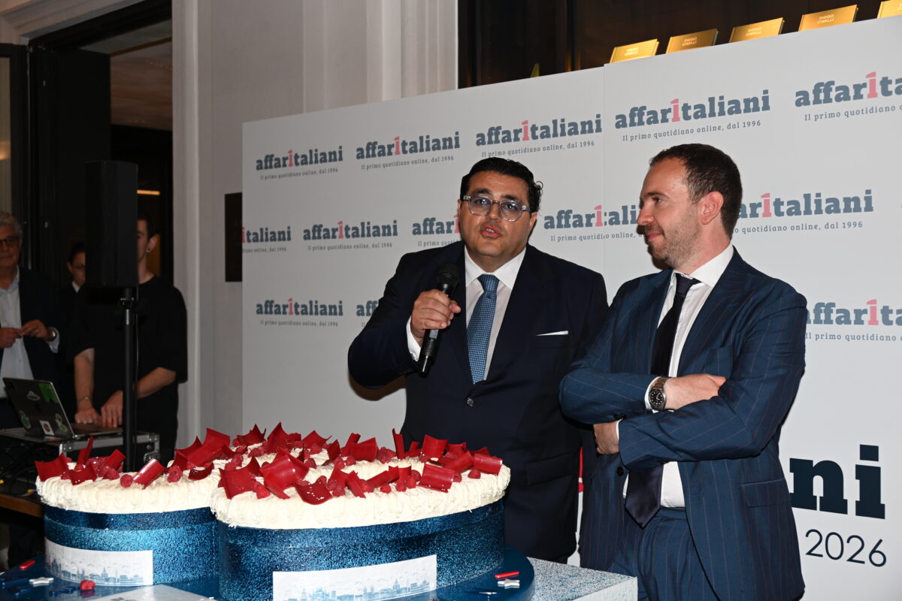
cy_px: 300
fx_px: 1077
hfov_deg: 45.4
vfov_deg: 31.2
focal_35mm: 43
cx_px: 451
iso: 1000
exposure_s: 1/80
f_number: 5.3
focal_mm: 43
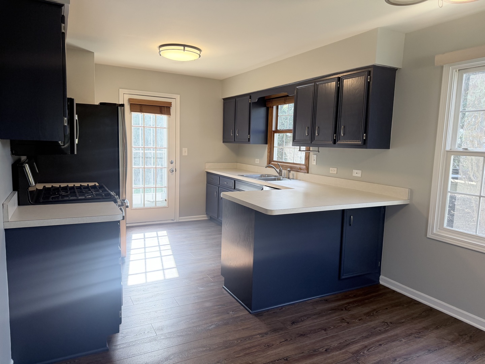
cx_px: 242
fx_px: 336
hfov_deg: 71.6
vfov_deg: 56.8
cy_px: 182
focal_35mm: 24
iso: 125
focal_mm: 6.76
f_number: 1.78
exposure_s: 1/194
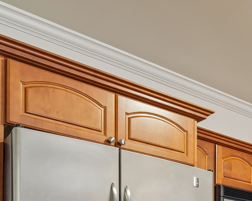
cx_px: 344
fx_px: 380
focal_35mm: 51
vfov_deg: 24.7
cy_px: 278
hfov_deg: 28.5
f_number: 8
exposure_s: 1/2.5
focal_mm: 16
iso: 400
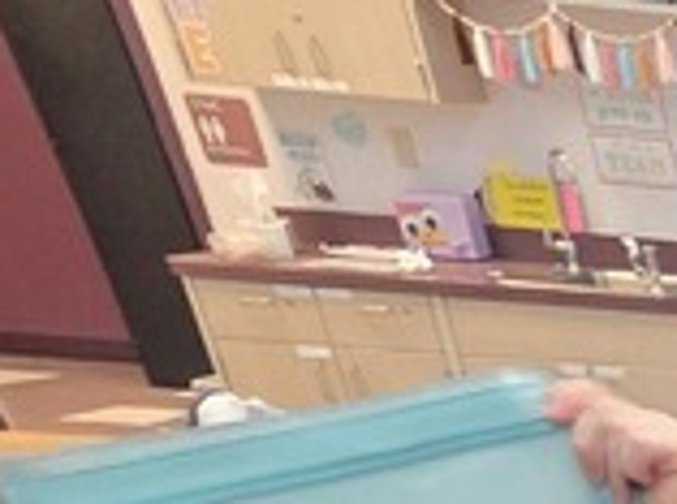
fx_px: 1659
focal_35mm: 85
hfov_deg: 11.3
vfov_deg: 13.8
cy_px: 1098
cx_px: 2061
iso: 320
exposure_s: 1/60
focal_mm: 2.2
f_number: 1.9
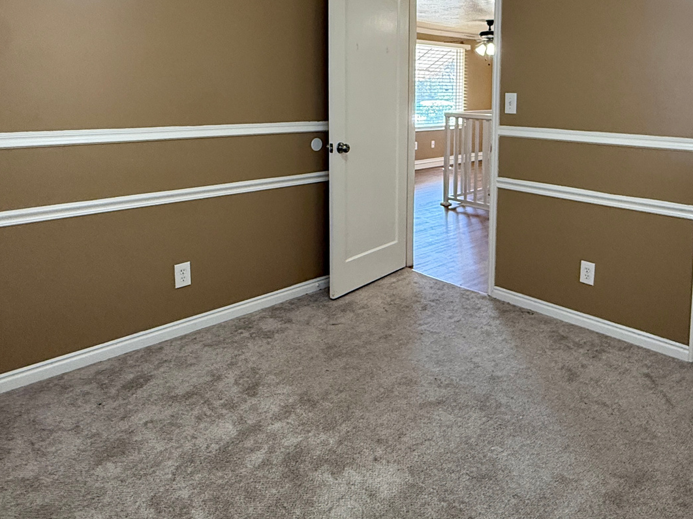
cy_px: 138
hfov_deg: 64.3
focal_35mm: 27
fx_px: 540
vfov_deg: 49.5
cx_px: 435
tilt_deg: -4.1
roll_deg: -0.6
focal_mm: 2.22
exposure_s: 1/120
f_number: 2.2
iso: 500
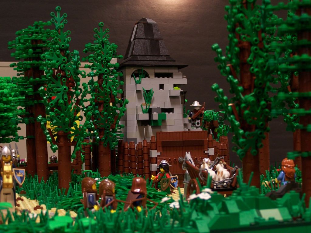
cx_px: 156
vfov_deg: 21.9
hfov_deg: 29.0
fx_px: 602
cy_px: 116
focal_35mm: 67
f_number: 3.2
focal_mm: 11.1
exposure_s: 1/2
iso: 80
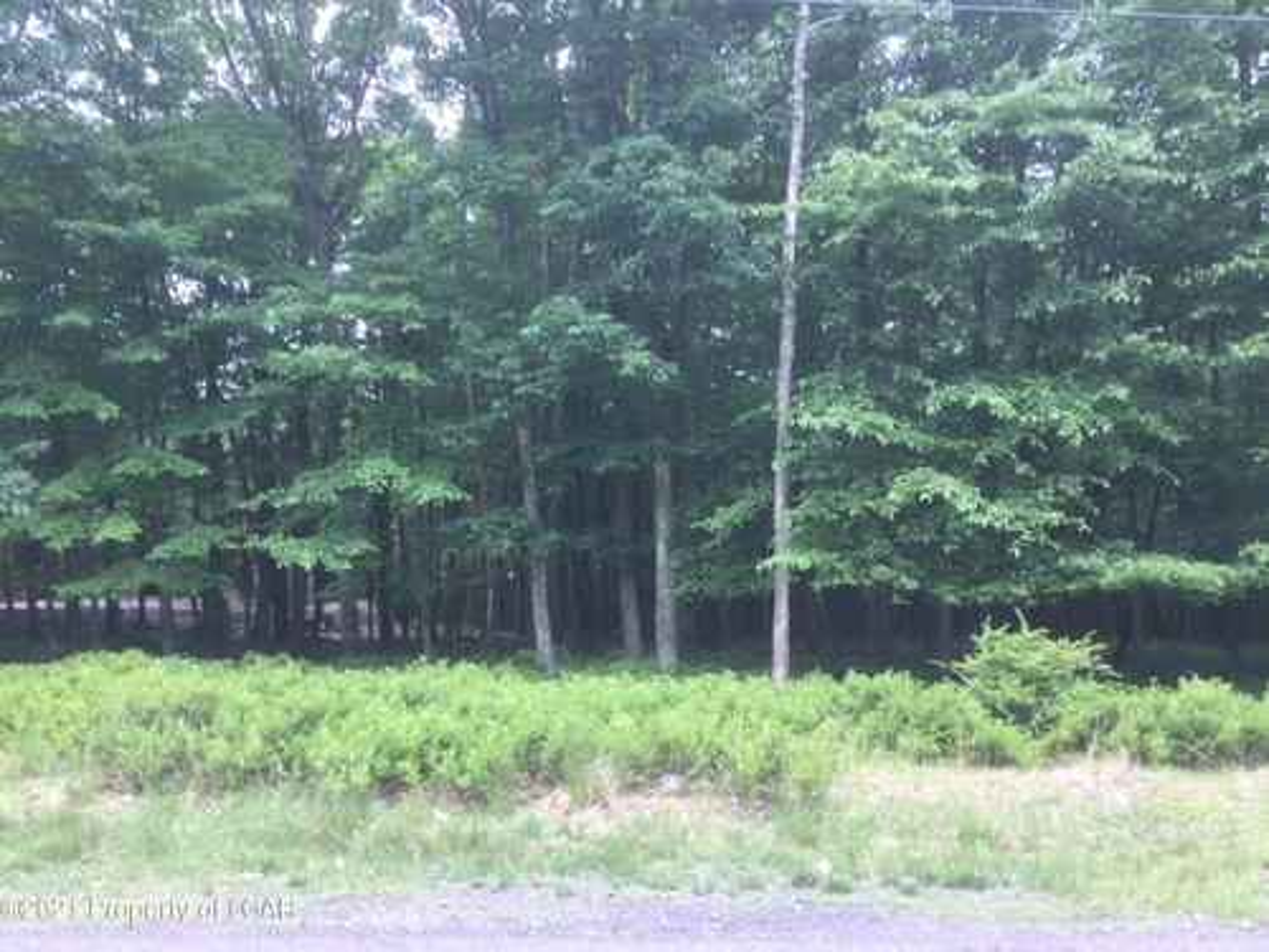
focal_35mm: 31
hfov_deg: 58.4
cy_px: 476
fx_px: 1136
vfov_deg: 45.4
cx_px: 634
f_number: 2.4
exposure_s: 1/146
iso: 25
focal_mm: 3.3
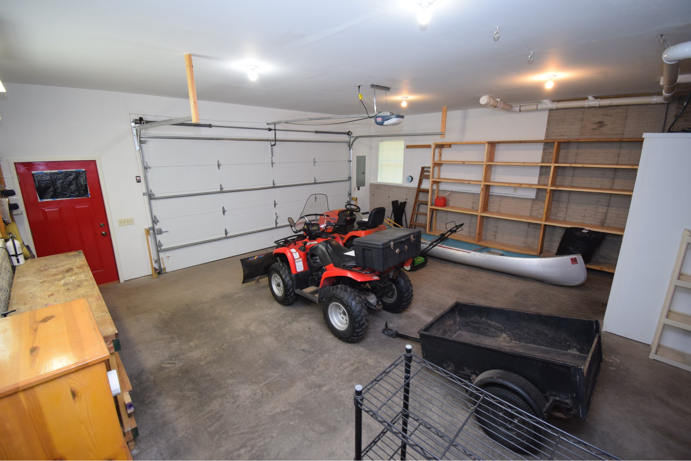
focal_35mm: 15
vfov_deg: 77.3
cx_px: 346
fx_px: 288
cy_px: 230
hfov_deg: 100.4
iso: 900
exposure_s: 1/60
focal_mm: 10
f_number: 4.5
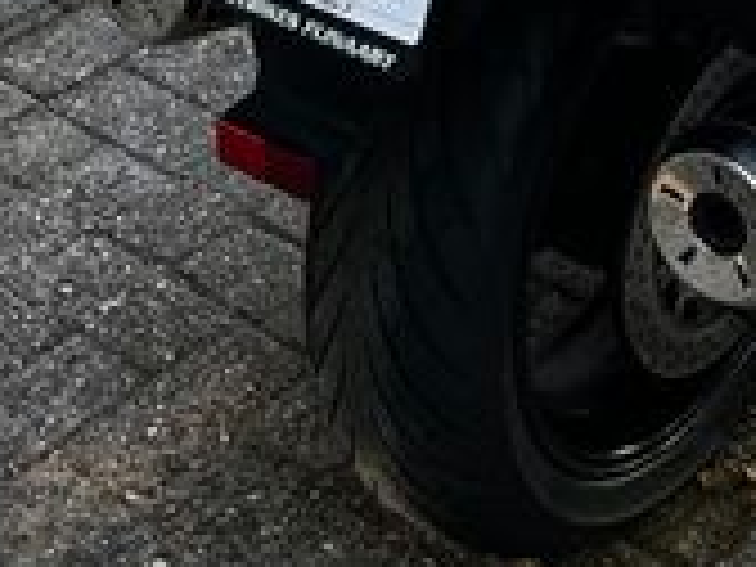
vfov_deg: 13.4
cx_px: 698
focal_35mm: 99
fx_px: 2162
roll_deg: -0.1
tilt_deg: -19.8
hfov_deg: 19.4
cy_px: -454
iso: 64
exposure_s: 1/121
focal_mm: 5.1
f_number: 1.6
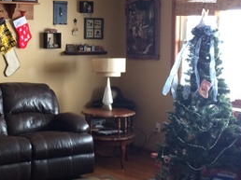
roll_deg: -1.2
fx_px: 501
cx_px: 68
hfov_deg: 26.8
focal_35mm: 72
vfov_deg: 20.4
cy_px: 76
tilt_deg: -2.0
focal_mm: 4.15
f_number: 2.2
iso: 64
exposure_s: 1/30
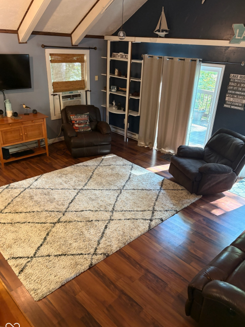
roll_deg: -2.6
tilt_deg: -25.9
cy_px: 168
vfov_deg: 65.3
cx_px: 125
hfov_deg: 51.4
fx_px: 255
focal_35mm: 27
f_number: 1.6
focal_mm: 5.96
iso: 320
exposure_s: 1/40
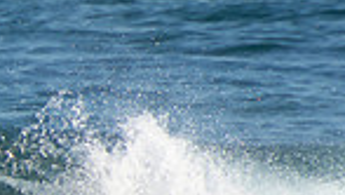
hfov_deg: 0.9
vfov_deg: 0.5
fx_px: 22744
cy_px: 238
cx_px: -296
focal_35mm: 2484
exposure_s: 1/1000
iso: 250
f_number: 5.6
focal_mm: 400
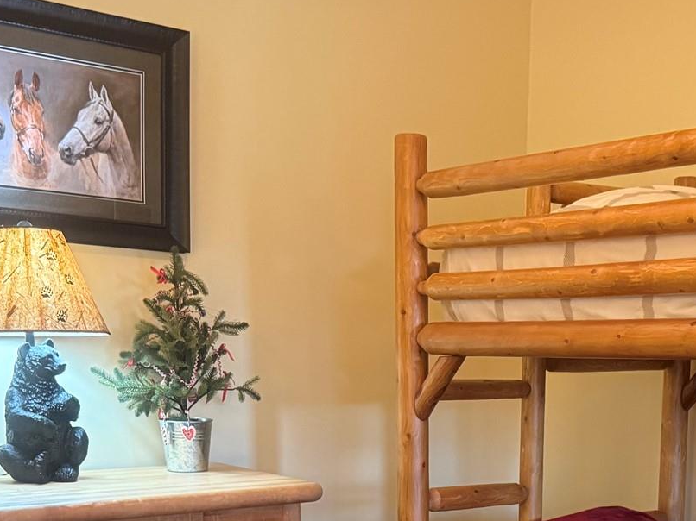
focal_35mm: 61
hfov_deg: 31.3
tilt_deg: -8.7
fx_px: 1226
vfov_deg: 22.8
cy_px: 556
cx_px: 487
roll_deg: -0.5
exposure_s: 1/60
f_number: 1.78
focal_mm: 6.76
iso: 500
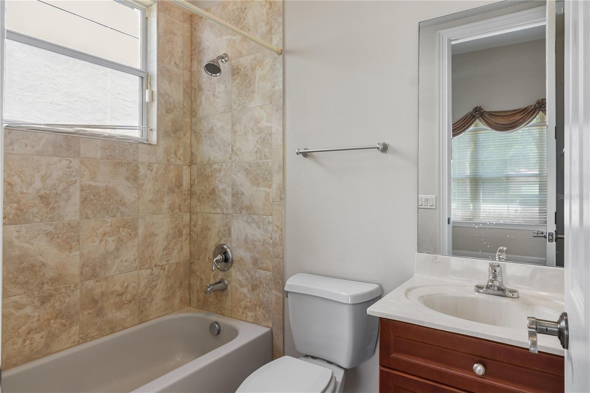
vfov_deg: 59.5
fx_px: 344
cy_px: 196
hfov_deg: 81.2
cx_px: 295
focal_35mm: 21
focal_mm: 14
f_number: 9
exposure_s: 1/4
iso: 200
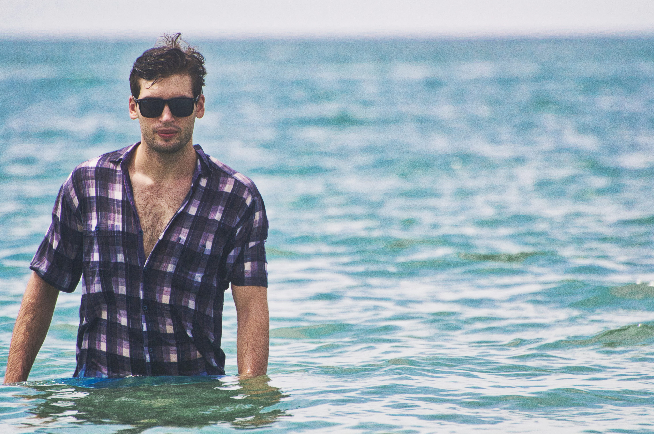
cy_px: 219
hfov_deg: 4.5
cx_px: 325
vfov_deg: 3.0
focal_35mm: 461
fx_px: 8364
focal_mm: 300
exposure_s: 1/3200
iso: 800
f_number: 5.6
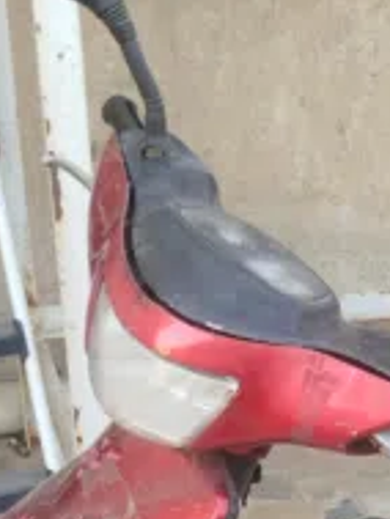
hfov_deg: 15.2
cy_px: 652
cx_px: 511
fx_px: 1395
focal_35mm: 93
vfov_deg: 19.6
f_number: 1.7
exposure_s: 1/100
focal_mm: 5.31
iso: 64
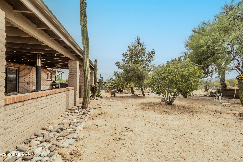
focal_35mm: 15
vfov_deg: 77.3
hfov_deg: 100.4
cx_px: 122
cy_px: 81
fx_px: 101
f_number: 13
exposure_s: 1/160
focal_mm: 10
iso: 200
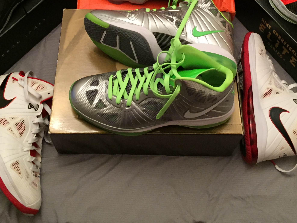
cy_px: 43
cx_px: 154
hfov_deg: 39.7
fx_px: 412
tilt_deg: -58.9
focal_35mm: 48
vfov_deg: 29.5
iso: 250
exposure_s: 1/30
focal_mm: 4.15
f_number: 2.2
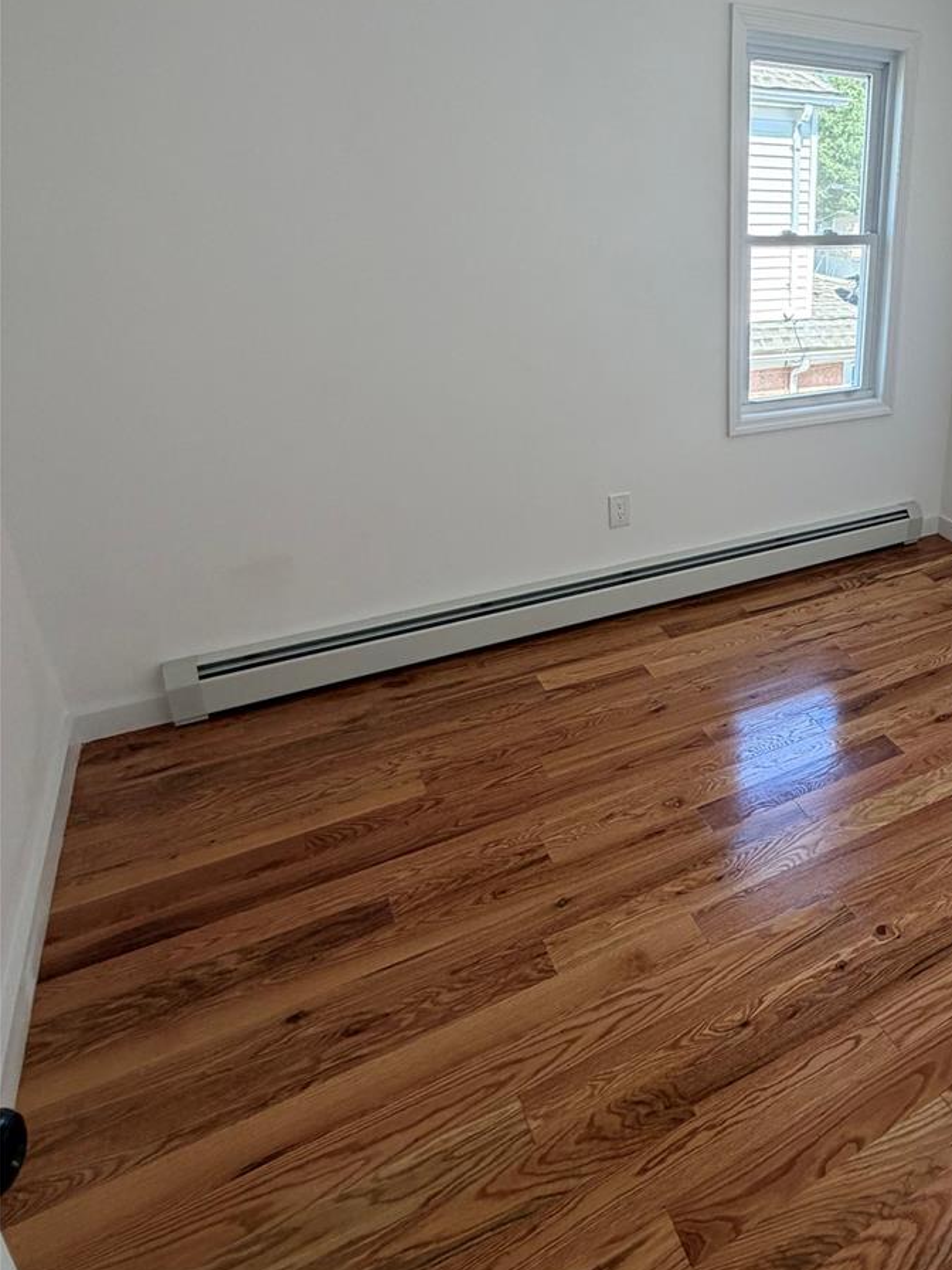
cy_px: 485
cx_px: 815
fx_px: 880
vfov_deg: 70.6
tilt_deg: -19.1
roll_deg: -2.3
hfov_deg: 51.7
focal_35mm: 24
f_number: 2.2
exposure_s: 1/121
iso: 125
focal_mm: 2.22
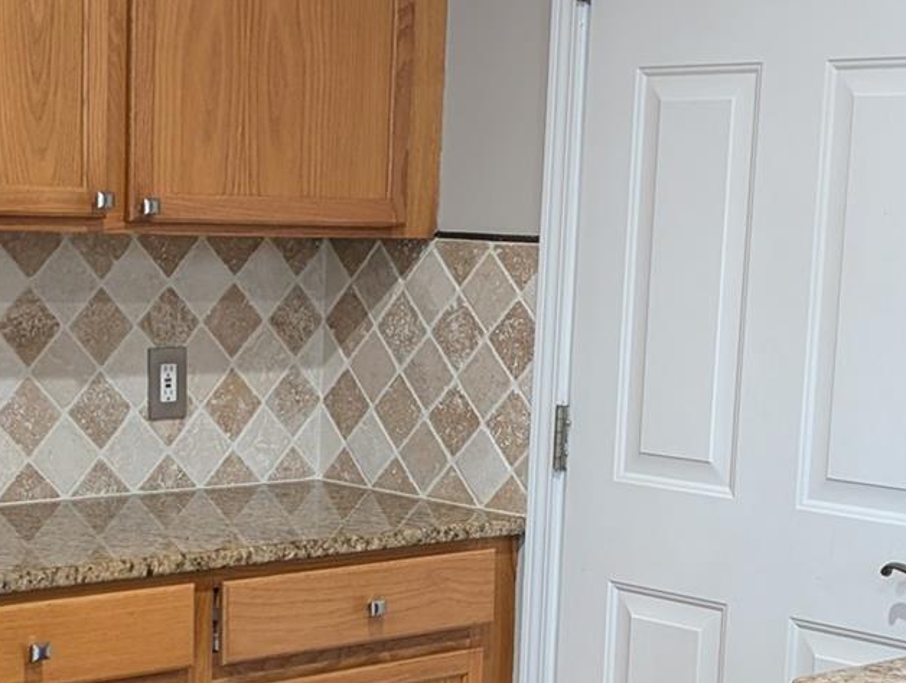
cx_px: 322
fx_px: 2045
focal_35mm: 78
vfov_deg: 18.7
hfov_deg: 24.9
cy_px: 573
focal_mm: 6.9
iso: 123
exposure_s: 1/24
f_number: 1.68
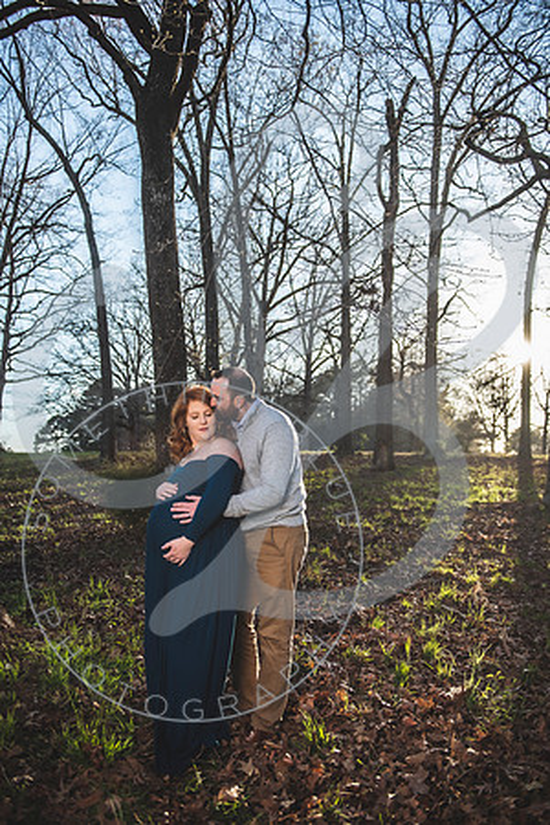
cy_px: 412
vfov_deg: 60.3
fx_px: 710
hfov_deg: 42.3
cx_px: 275
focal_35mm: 31
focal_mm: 31
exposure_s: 1/1000
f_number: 2.8
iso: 100
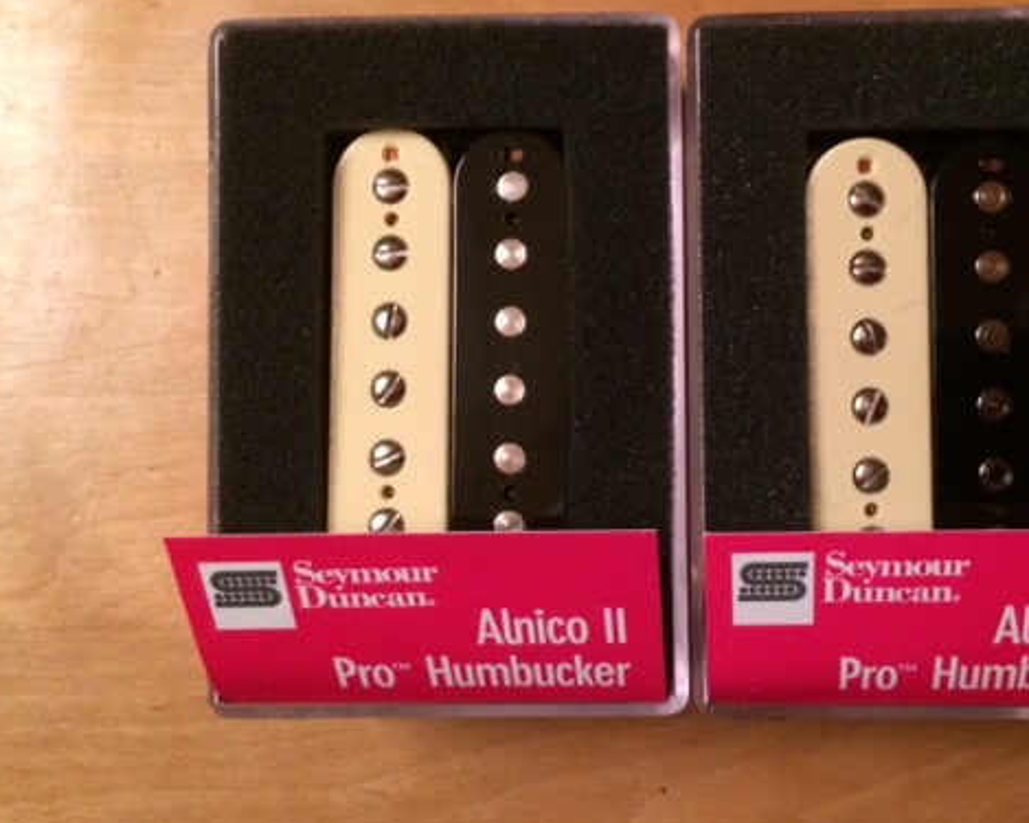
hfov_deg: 45.2
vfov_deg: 37.3
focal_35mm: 40
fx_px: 1218
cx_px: 680
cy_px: 362
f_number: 2.2
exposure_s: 1/15
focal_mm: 4.12
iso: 320
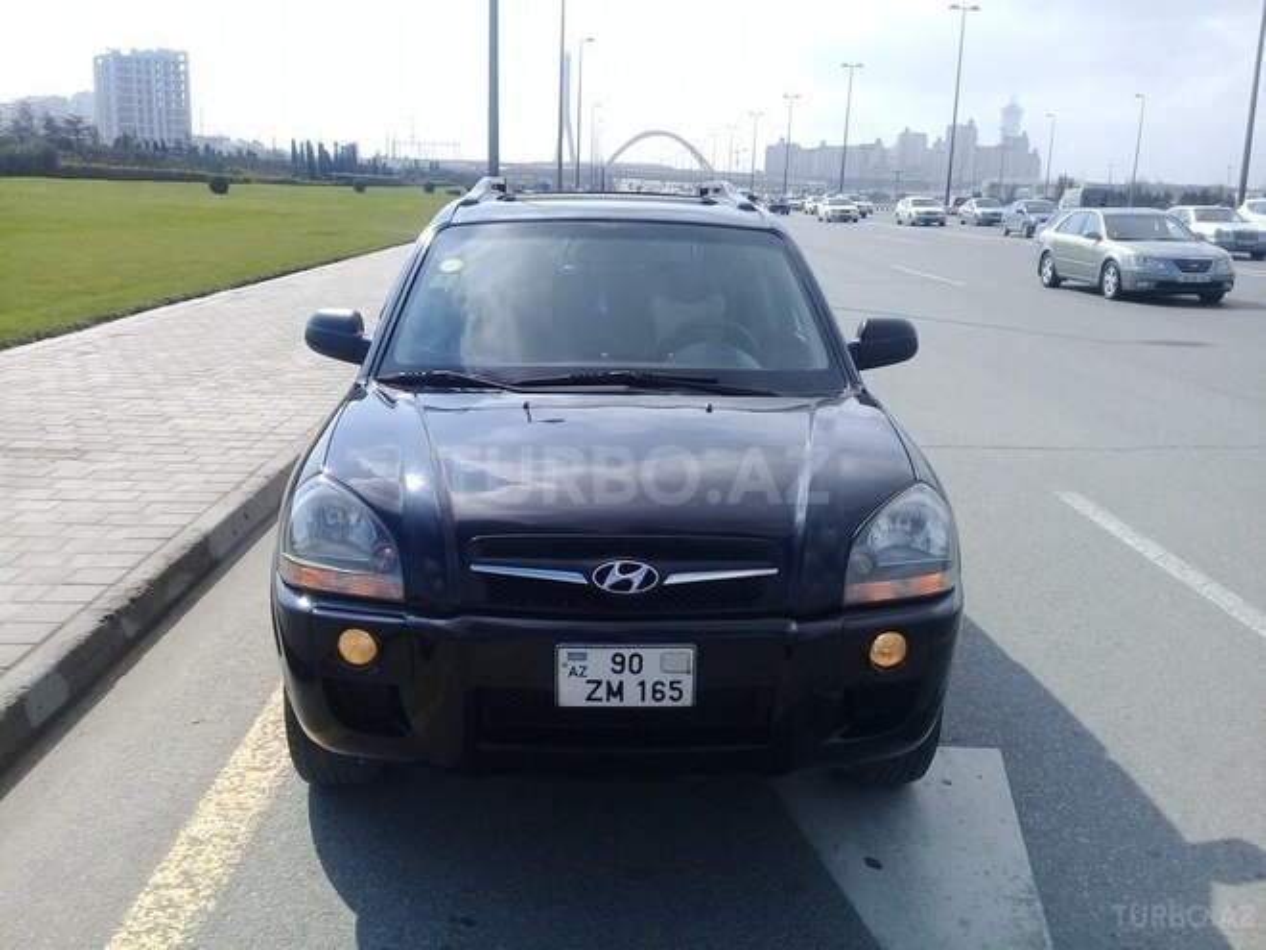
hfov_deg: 58.4
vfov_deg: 45.4
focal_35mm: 31
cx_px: 633
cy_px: 475
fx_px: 1134
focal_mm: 3.3
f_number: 2.2
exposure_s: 1/1391
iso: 50
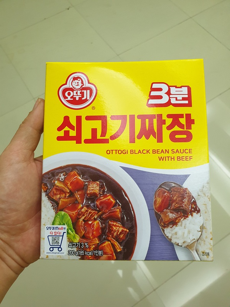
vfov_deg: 67.3
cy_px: 154
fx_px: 230
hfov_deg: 53.1
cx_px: 115
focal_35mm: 26
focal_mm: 4.3
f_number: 2.4
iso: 320
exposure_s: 1/33
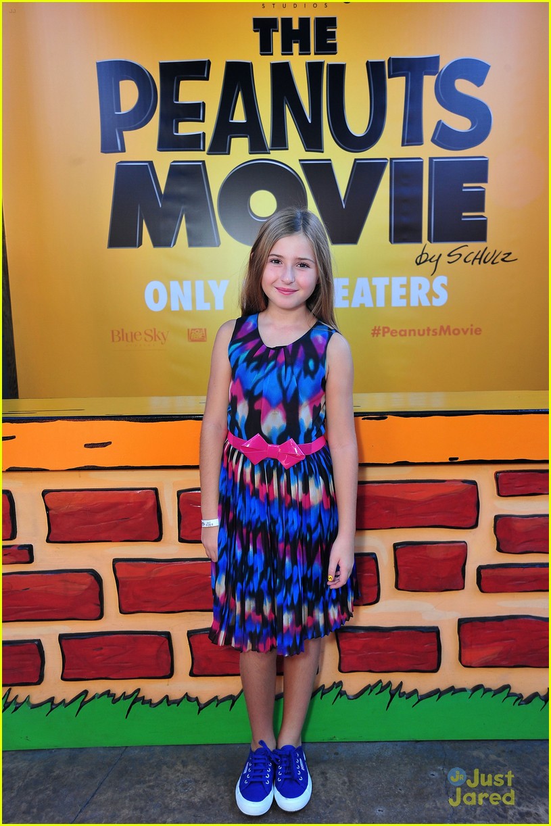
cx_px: 276
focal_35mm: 35
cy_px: 413
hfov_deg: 37.9
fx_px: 803
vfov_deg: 54.4
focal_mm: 35
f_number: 6.3
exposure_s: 1/200
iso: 1000
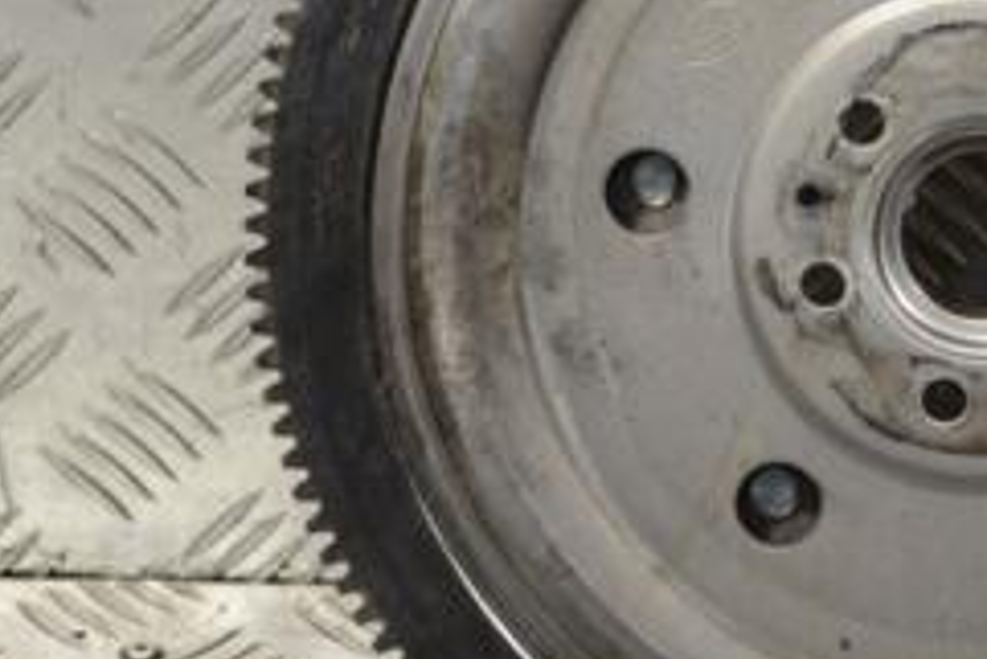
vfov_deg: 8.4
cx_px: 917
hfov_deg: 12.4
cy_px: 160
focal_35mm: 164
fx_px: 4499
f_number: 5.3
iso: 220
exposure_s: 1/30
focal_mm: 44
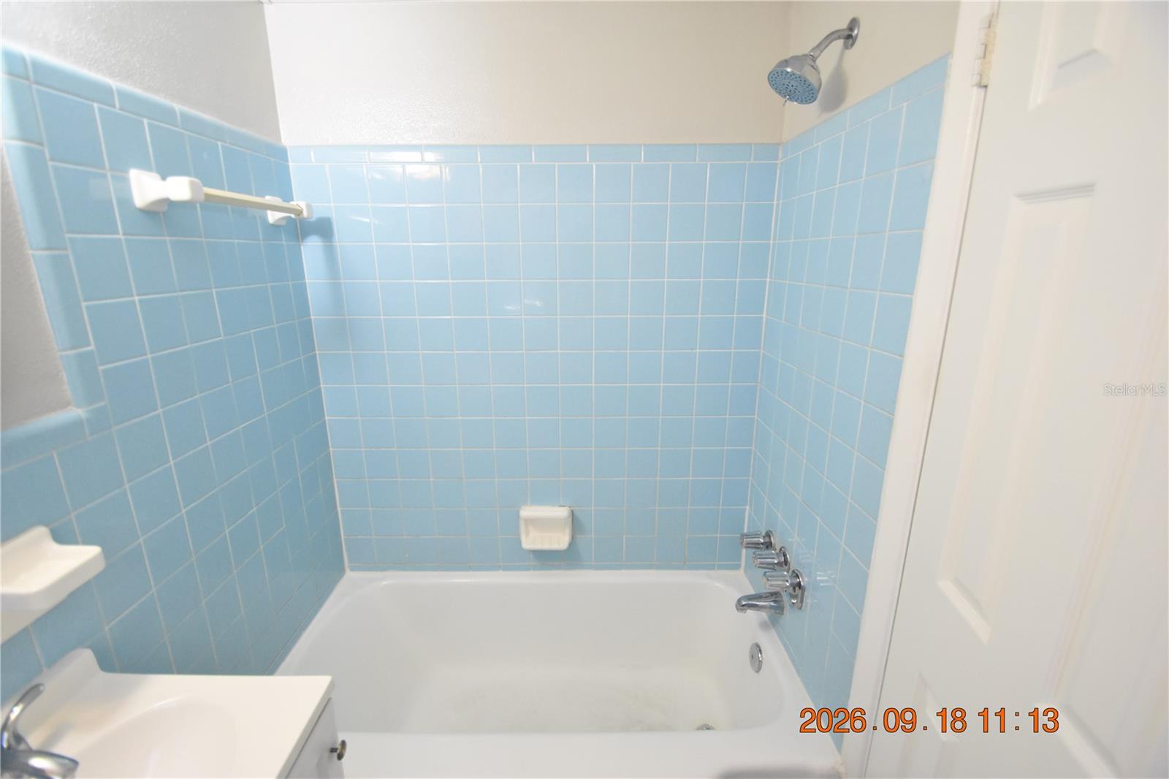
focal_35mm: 15
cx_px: 584
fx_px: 487
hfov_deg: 100.4
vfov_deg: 77.3
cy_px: 390
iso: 1800
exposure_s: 1/60
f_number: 3.5
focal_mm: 10
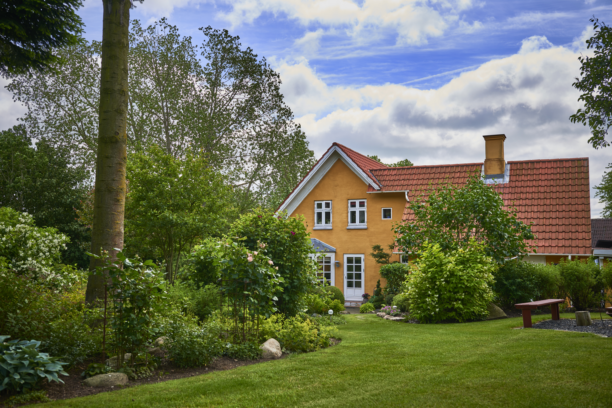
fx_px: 595
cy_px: 204
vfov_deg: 37.9
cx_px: 306
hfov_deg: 54.4
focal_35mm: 35
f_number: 5.6
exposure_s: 1/320
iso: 100
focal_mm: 35
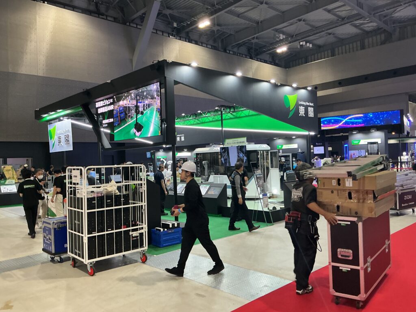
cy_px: 156
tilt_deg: -1.3
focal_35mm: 29
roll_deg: +1.8
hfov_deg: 61.7
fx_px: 349
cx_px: 208
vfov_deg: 48.2
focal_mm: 3
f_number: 1.8
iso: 100
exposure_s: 1/60
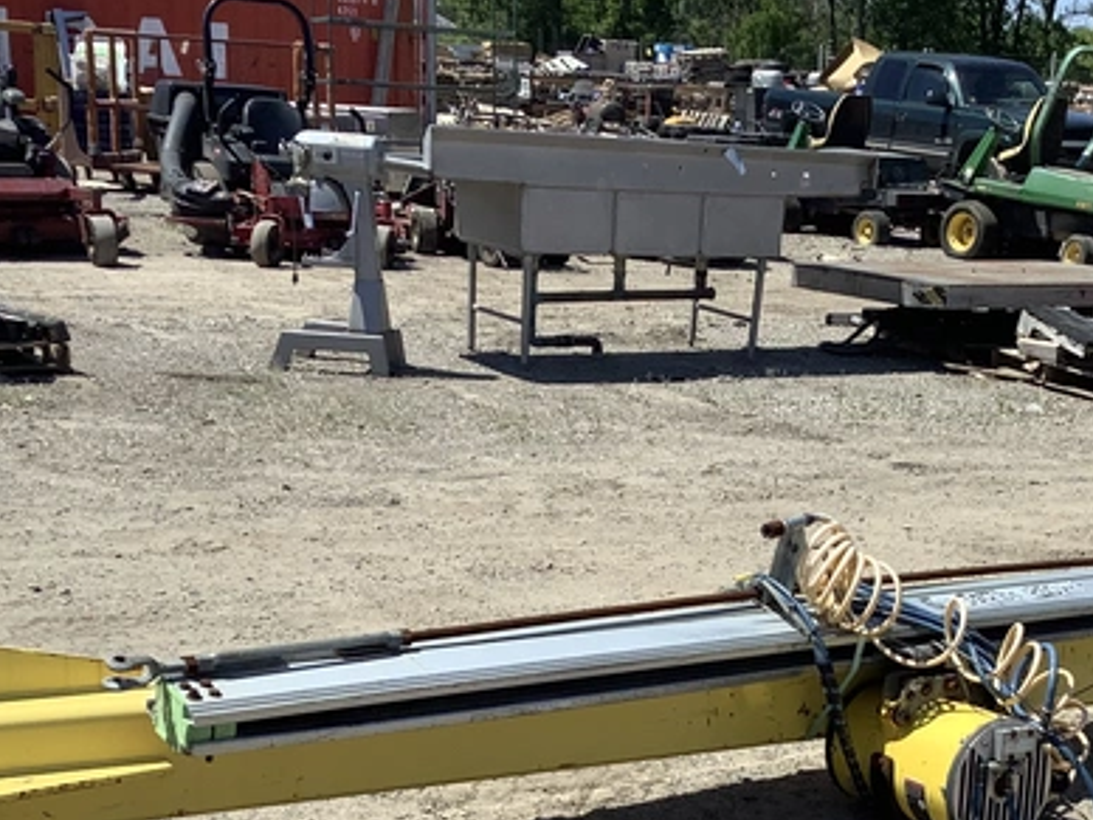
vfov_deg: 23.8
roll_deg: -3.8
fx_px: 1894
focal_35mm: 60
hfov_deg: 31.9
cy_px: 714
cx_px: 752
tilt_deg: -18.7
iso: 25
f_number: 2.4
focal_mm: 3.3
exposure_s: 1/1733
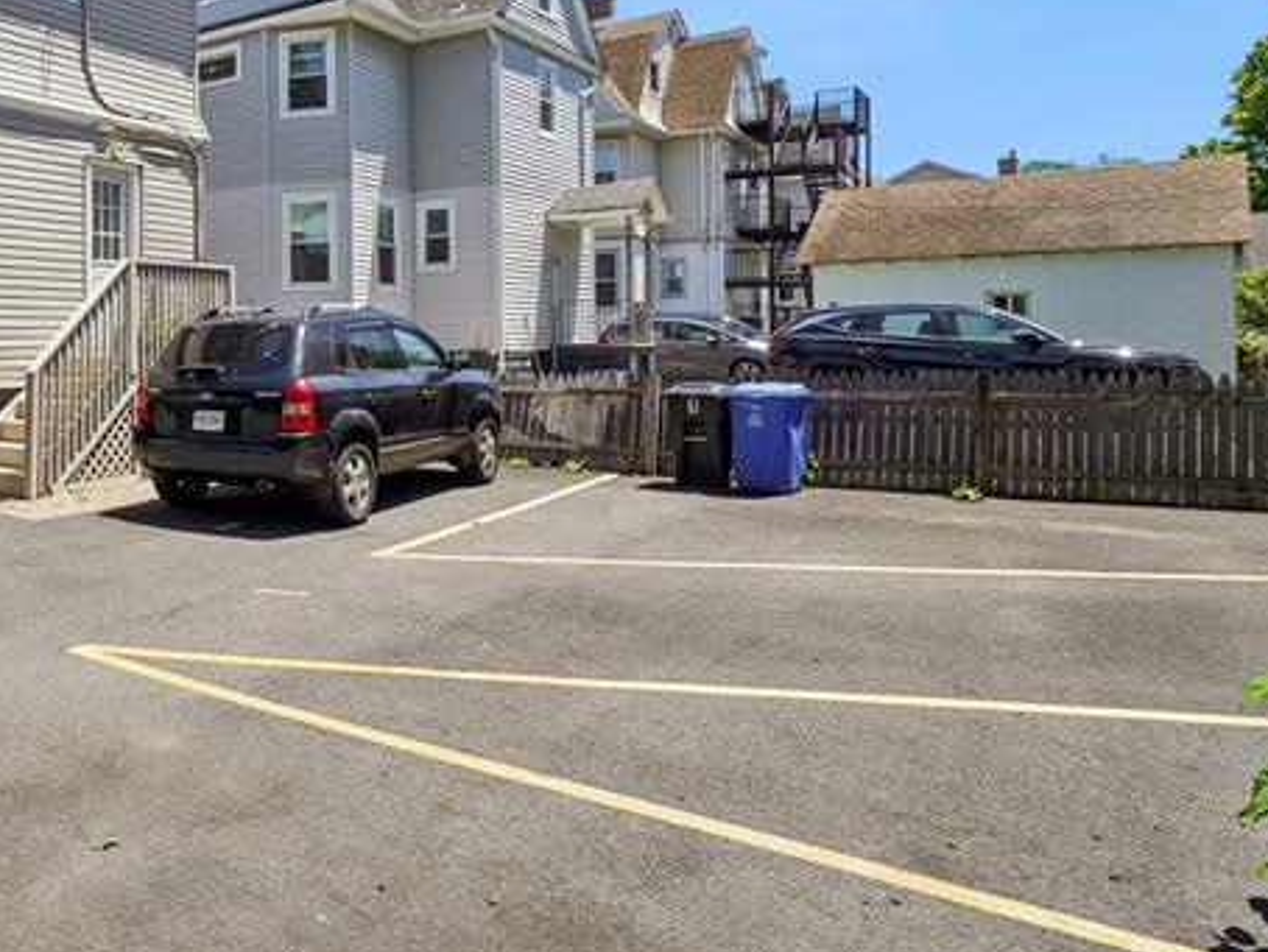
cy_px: 201
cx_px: 36
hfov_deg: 54.5
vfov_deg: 50.2
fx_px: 953
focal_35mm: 26
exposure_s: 1/125
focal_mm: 12
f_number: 11
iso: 100
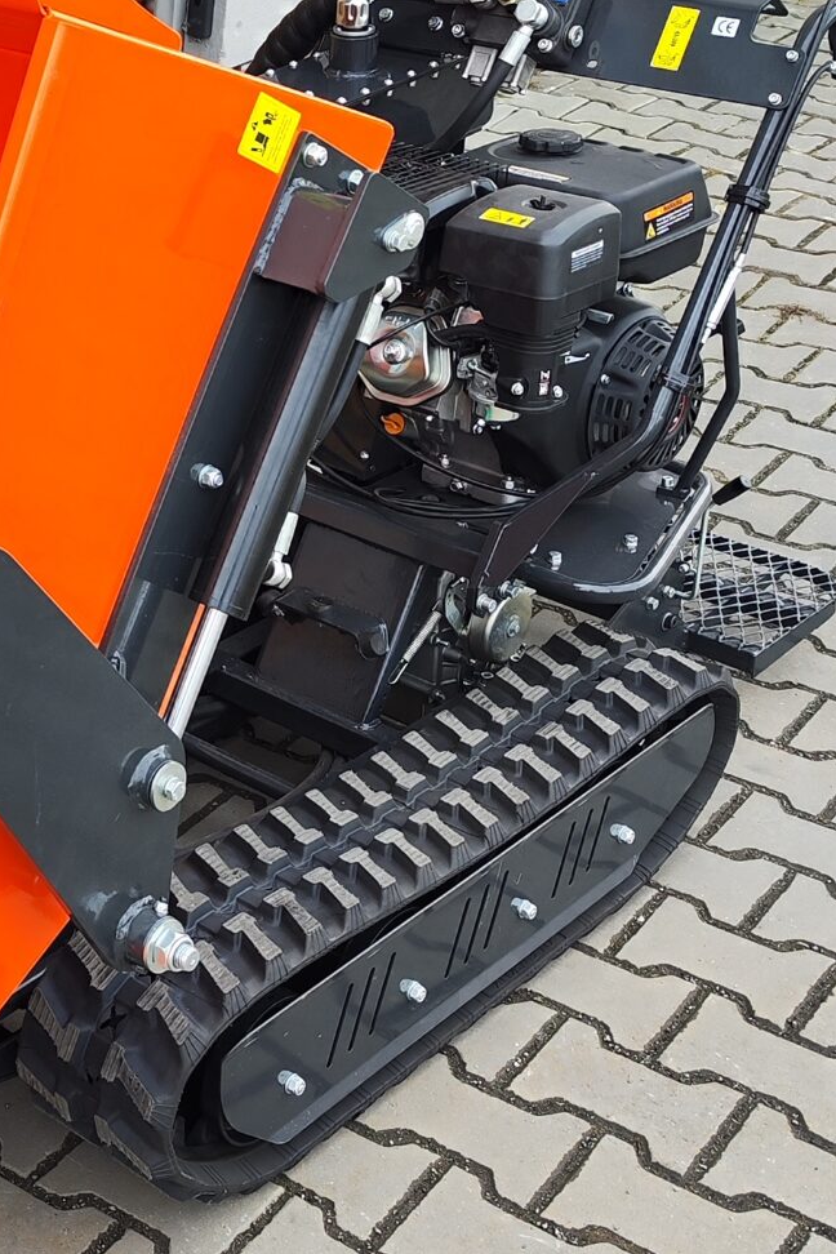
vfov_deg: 31.6
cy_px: 390
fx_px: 2194
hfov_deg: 20.0
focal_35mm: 63
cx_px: -213
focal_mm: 7.01
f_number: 1.69
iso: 50
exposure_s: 1/157
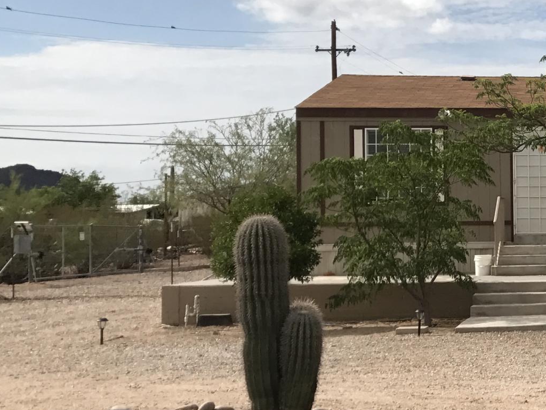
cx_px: 771
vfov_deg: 18.0
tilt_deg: +1.7
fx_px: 1293
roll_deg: +0.1
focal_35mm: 82
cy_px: 206
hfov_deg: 20.9
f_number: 1.8
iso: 20
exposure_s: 1/3546
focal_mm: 3.99
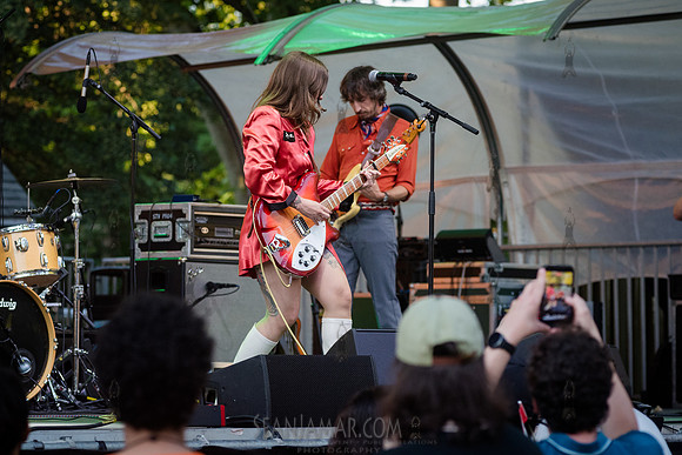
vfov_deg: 7.9
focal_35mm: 174
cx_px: 289
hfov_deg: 11.8
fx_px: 3292
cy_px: 188
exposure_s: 1/1000
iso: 2000
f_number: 4.5
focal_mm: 135
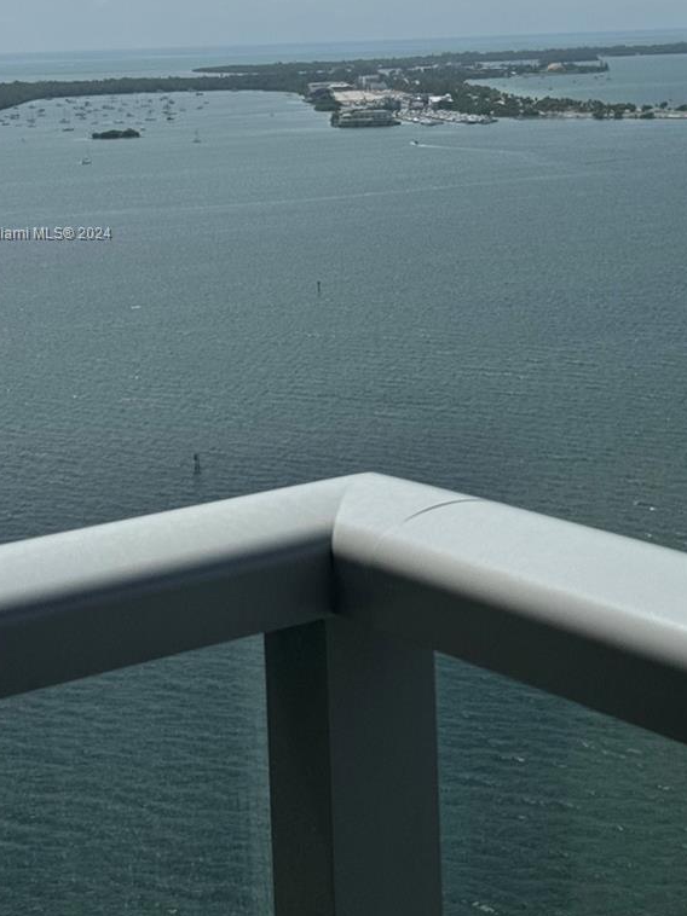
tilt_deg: -6.1
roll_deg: +2.3
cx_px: 434
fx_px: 2012
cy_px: 234
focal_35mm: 76
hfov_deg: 19.3
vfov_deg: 25.4
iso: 64
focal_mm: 6.76
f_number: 1.78
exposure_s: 1/10526
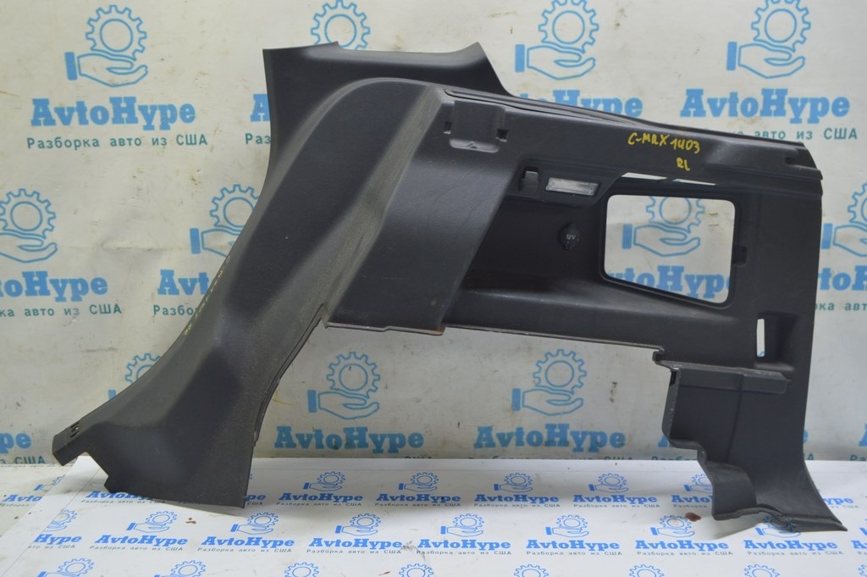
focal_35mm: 33
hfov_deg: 57.3
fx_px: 794
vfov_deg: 39.9
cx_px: 434
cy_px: 288
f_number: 5.6
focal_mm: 22
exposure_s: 1/20
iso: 400
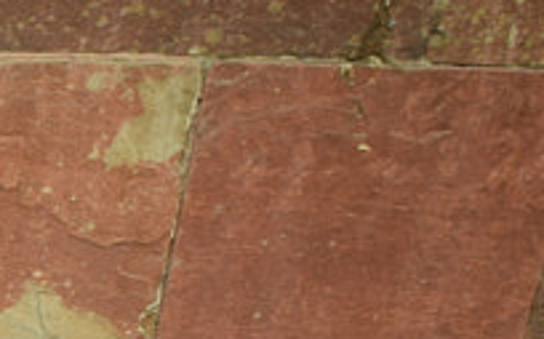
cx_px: -821
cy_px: 657
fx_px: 3199
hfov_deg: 8.7
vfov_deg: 5.9
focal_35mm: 216
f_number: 7.1
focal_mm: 18
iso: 400
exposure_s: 1/200
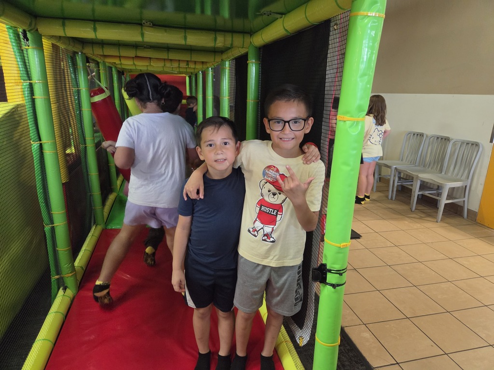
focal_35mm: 23
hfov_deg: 73.9
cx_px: 247
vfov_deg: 58.9
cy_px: 185
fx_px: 328
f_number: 1.8
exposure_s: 1/120
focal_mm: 5.4
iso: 1600
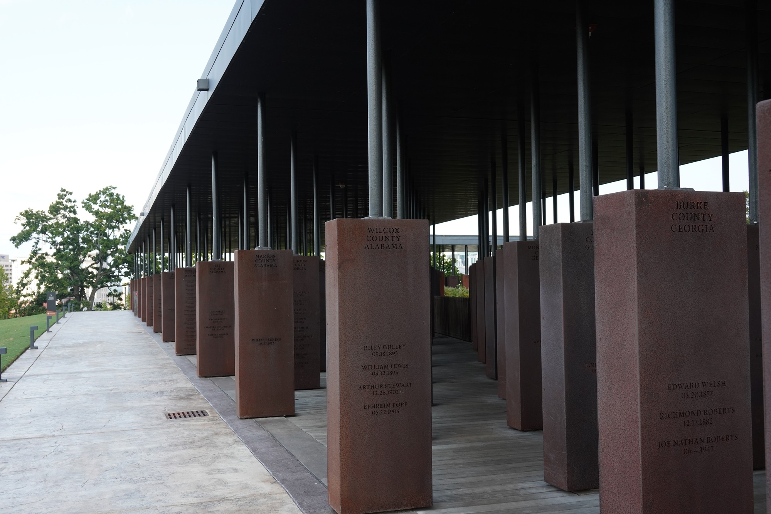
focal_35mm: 39
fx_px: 835
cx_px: 386
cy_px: 257
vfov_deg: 34.2
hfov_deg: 49.5
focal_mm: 39
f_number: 10
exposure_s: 1/100
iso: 800
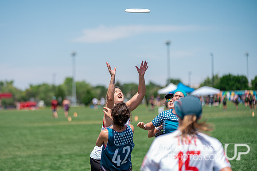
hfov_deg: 13.1
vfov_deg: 8.8
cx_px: 104
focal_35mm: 156
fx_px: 1114
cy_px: 102
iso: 250
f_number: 2.8
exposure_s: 1/2500
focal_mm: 131
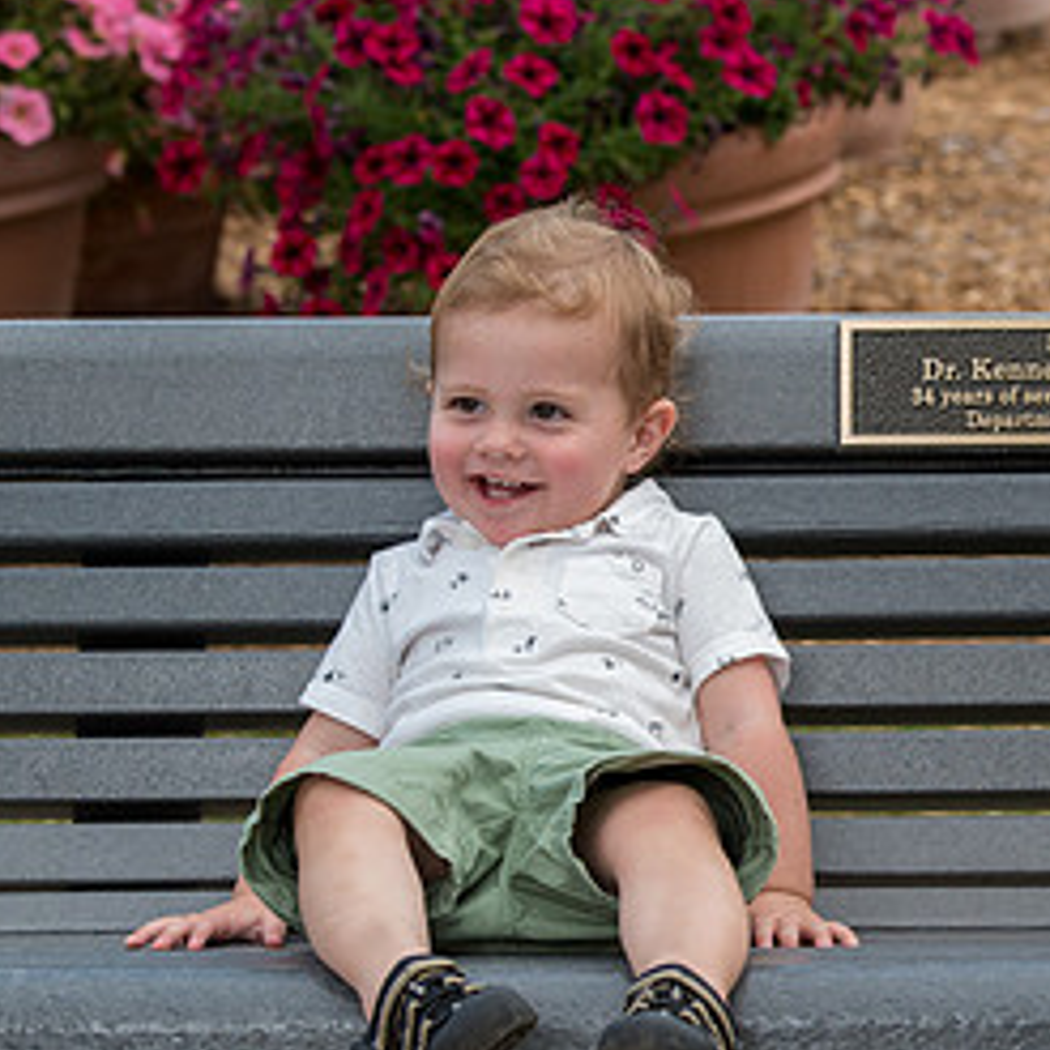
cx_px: 1050
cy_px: 556
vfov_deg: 7.9
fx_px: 7584
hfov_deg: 7.9
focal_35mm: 221
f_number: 6.3
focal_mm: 86
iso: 400
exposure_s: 1/250
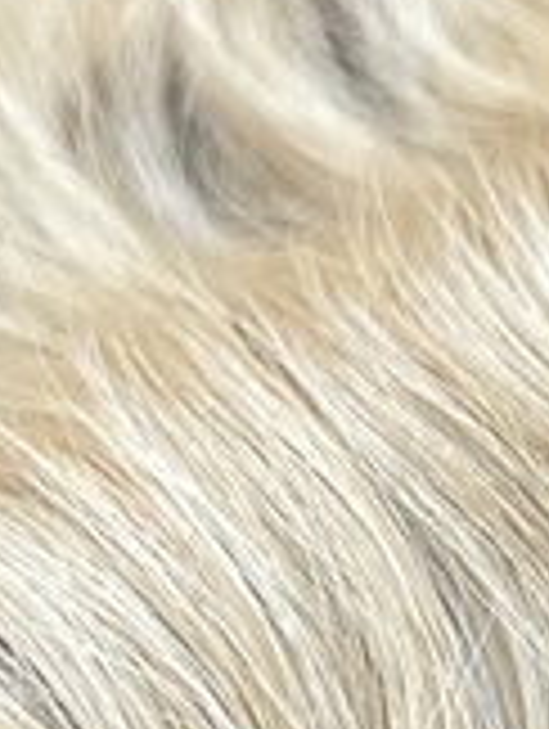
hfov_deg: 9.7
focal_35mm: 149
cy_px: 940
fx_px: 3143
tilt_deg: -67.1
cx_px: 801
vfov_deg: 12.8
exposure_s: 1/329
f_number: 1.78
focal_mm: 6.86
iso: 80
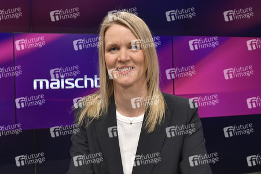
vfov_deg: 42.3
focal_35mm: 31
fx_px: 225
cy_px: 87
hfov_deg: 60.3
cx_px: 130
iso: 2500
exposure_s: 1/250
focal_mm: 31
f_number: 6.3
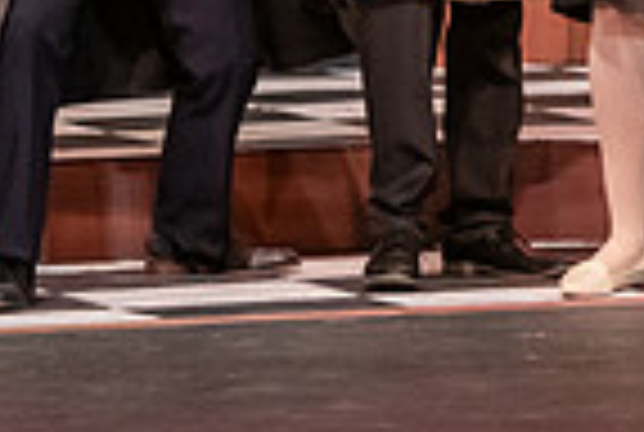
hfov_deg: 4.2
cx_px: 423
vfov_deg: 2.8
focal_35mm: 494
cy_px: -376
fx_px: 8855
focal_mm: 122
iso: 3200
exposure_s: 1/200
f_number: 3.5
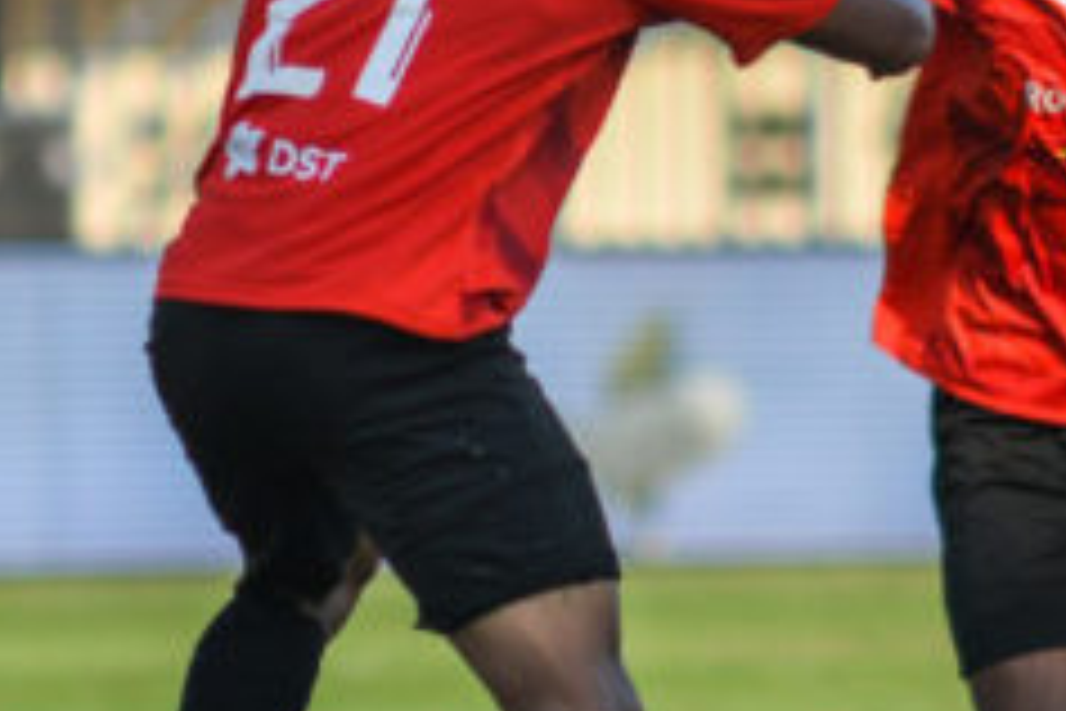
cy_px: 232
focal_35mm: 880
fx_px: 26056
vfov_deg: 1.6
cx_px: 1048
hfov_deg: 2.3
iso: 200
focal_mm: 300
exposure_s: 1/2500
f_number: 4
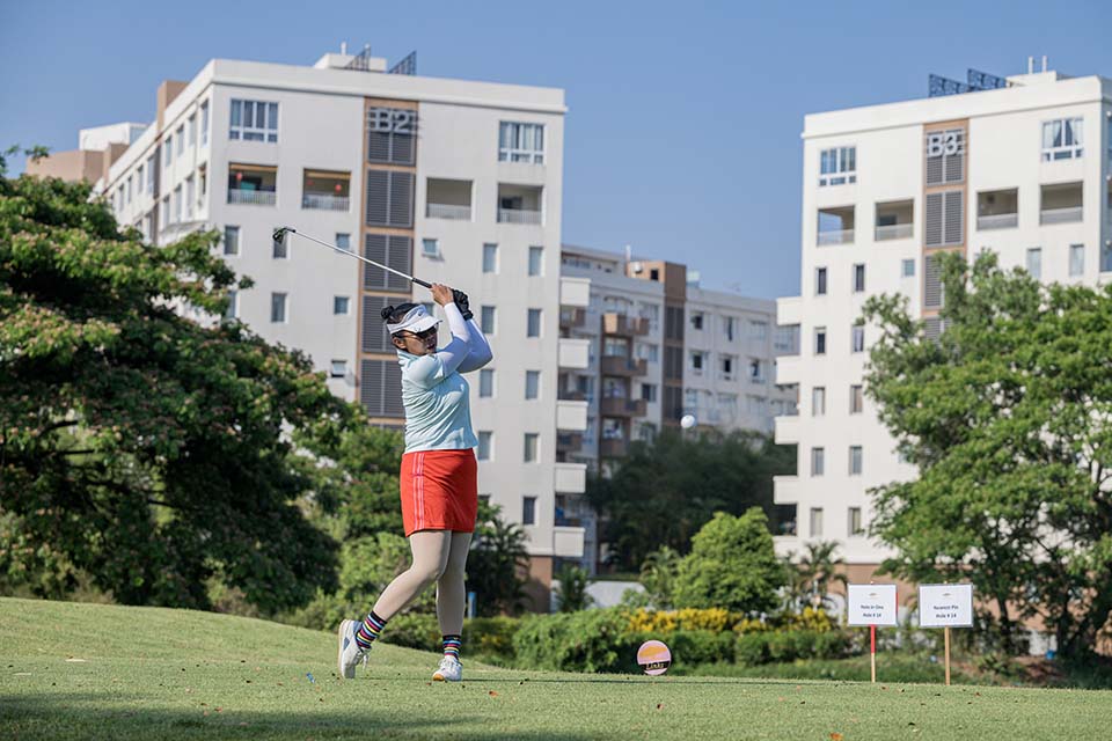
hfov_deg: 23.6
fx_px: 2656
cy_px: 370
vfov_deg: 15.9
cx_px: 556
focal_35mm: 86
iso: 500
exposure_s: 1/4000
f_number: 4
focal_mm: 86
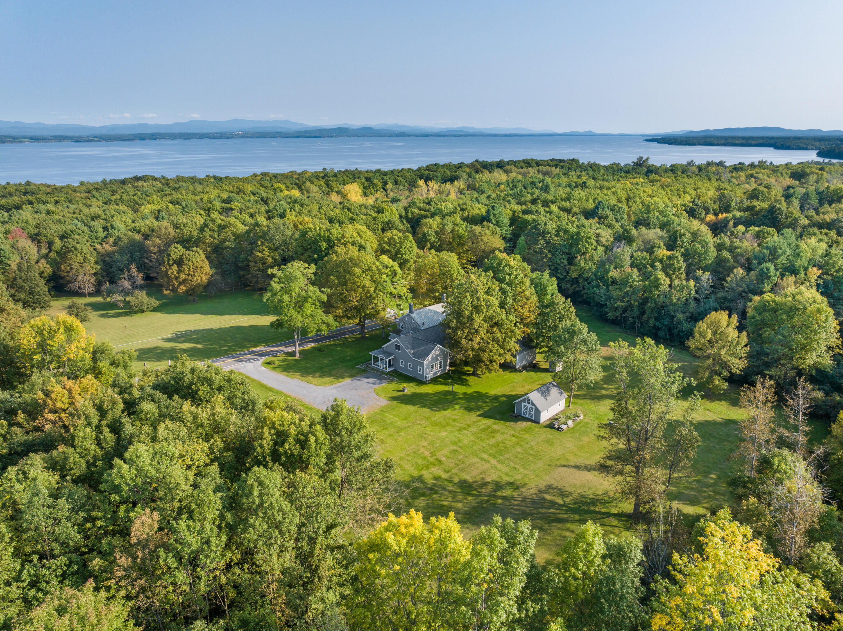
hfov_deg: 71.6
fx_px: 584
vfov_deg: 56.8
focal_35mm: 24
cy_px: 316
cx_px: 422
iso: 160
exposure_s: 1/1250
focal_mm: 12.29
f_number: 2.8
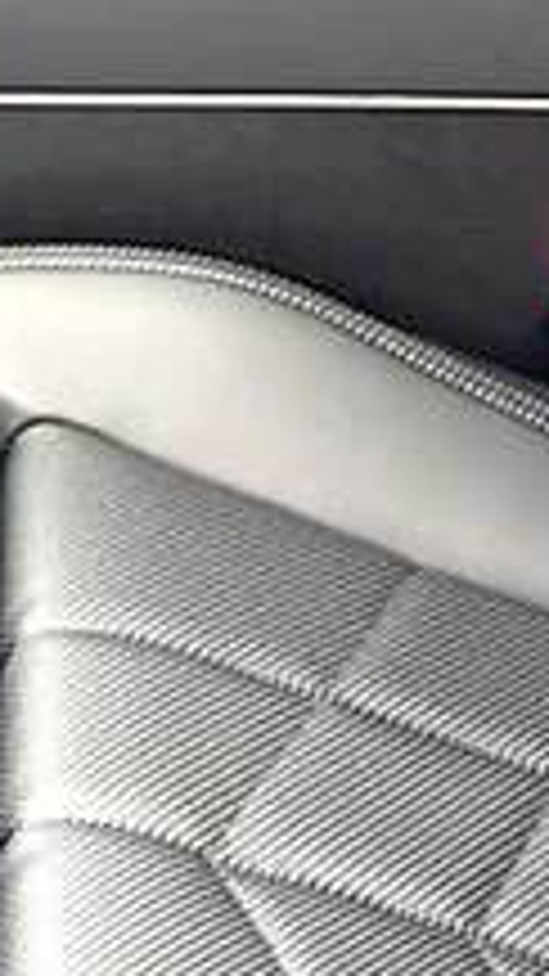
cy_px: -164
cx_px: 90
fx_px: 2278
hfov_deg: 13.7
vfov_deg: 22.5
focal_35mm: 88
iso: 80
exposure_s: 1/176
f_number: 1.78
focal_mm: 6.86
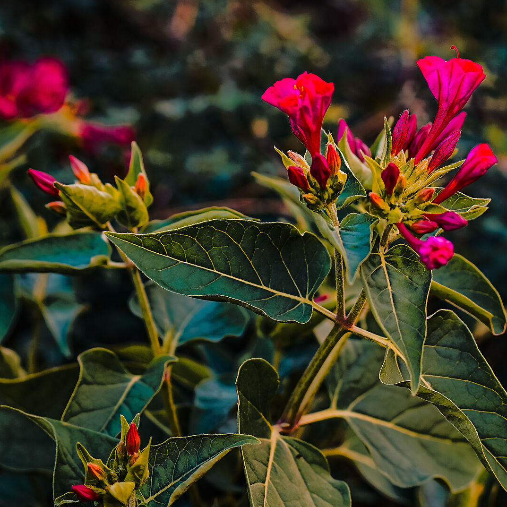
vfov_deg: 13.1
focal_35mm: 133
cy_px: 222
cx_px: 331
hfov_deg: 13.1
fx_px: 2204
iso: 100
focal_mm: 70
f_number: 4
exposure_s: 1/125
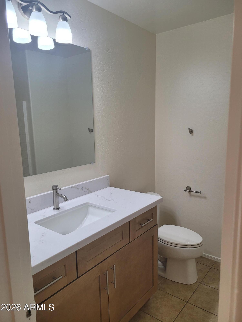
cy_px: 161
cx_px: 121
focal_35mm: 26
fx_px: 242
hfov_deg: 53.1
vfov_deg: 67.3
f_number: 1.8
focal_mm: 5.4
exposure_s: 1/120
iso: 100
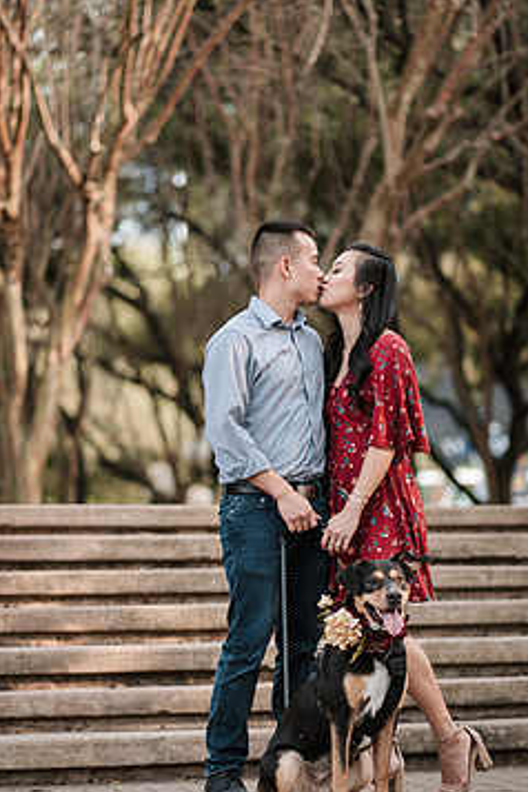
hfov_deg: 12.8
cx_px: 260
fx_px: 2354
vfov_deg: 19.1
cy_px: 390
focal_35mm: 107
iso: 100
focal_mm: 85
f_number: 1.8
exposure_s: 1/200
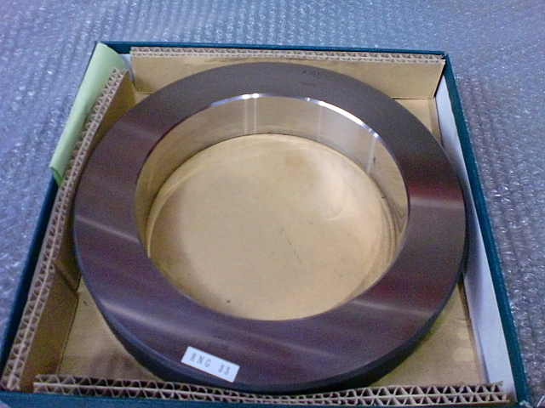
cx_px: 272
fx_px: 551
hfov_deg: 52.6
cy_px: 204
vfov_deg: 40.7
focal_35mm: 35
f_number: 3.1
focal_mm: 6.3
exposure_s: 1/60
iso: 640
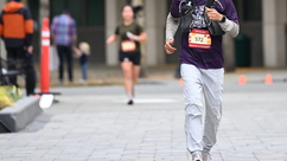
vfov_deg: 2.5
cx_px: 201
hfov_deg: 4.5
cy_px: -25
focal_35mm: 476
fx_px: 3622
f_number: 2.8
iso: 640
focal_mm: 200
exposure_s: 1/2000
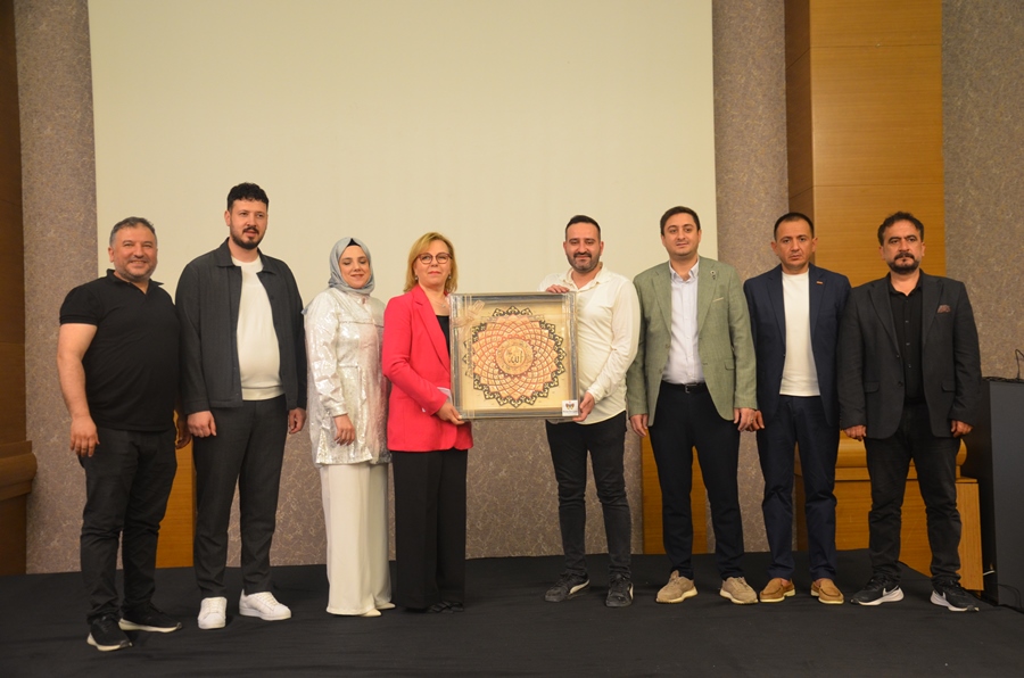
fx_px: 1192
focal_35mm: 42
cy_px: 339
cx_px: 512
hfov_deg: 46.5
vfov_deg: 31.8
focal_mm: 28
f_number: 4
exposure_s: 1/40
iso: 800
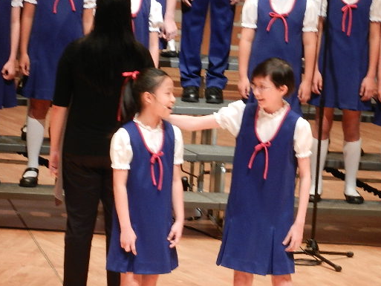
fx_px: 6176
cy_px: 151
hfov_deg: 3.5
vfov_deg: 2.7
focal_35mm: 561
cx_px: 222
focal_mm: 81
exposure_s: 1/15
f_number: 5.9
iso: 400
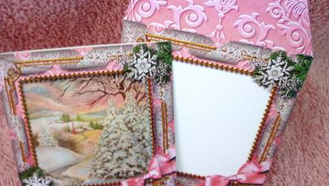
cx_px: 151
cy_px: 89
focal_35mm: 35
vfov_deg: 33.8
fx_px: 306
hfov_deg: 56.5
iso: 400
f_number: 3.3
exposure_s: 1/15
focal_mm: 5.2
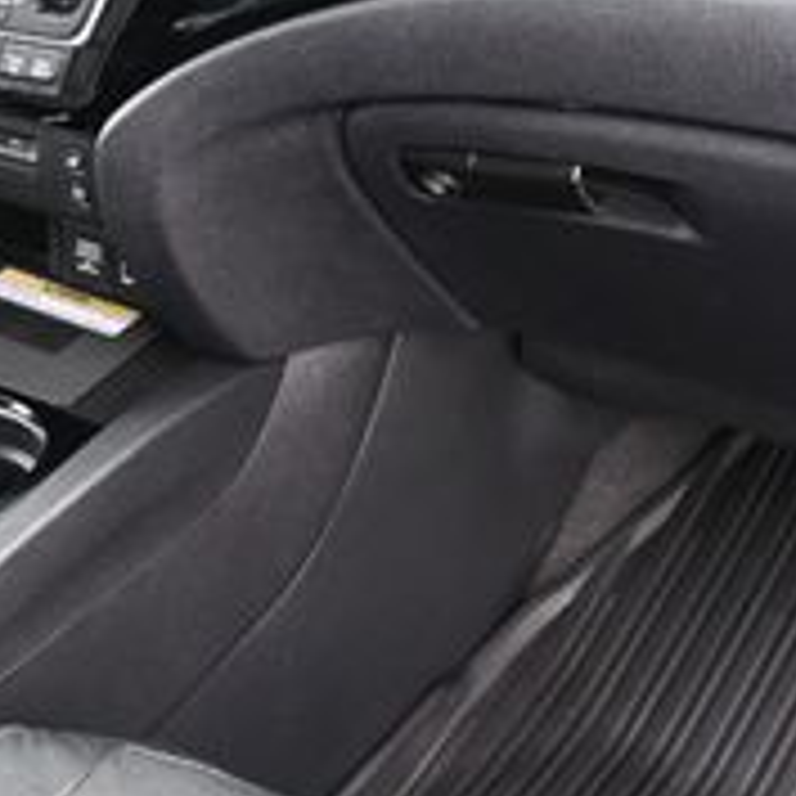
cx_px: 342
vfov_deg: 19.2
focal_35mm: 90
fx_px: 2335
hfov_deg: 19.3
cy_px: 220
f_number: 3.8
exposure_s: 1/125
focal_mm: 19.5
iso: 900
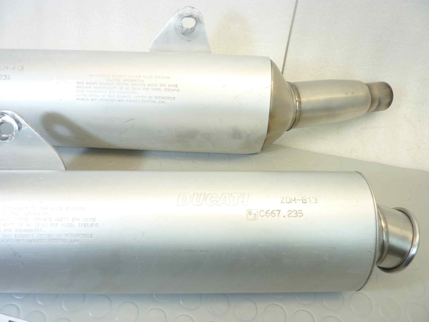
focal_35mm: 25
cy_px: 161
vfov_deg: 54.9
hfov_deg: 69.4
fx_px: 310
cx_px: 214
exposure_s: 1/20
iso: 80
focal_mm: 4.1
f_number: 3.3
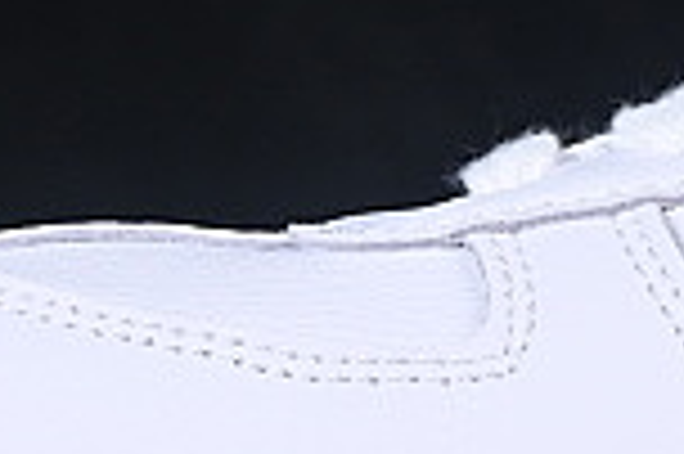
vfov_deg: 2.6
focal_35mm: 534
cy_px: -121
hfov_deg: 3.8
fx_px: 10135
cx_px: 1143
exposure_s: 1/80
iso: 160
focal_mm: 50
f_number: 8
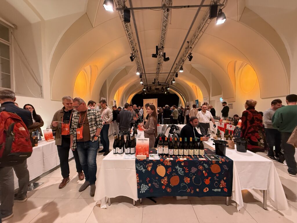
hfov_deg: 102.1
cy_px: 112
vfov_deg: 85.7
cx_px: 148
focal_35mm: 14
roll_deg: +0.5
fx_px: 120
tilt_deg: -1.3
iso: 400
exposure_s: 1/60
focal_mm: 2.22
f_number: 2.2
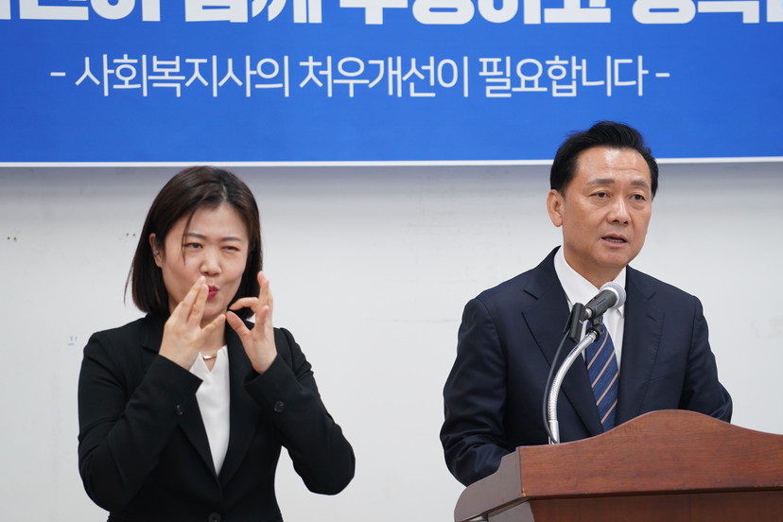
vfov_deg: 7.5
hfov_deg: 11.3
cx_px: 416
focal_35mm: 182
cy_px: 302
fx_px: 3958
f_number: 4
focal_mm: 157
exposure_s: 1/125
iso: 1000
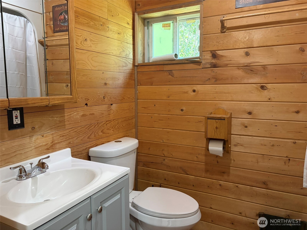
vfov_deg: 53.1
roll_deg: +1.0
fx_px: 231
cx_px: 154
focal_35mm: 26
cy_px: 115
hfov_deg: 67.3
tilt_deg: -5.7
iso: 320
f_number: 1.6
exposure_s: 1/60
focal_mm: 5.96
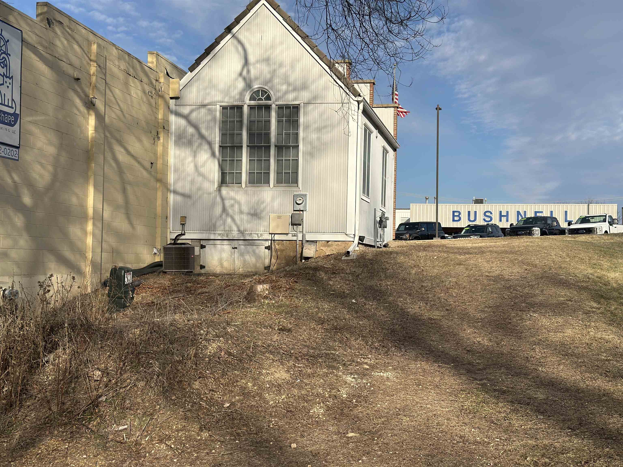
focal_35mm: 48
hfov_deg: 39.7
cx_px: 312
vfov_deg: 30.3
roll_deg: -1.1
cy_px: 234
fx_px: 864
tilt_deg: +1.9
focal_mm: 6.86
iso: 80
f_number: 1.78
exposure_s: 1/7092
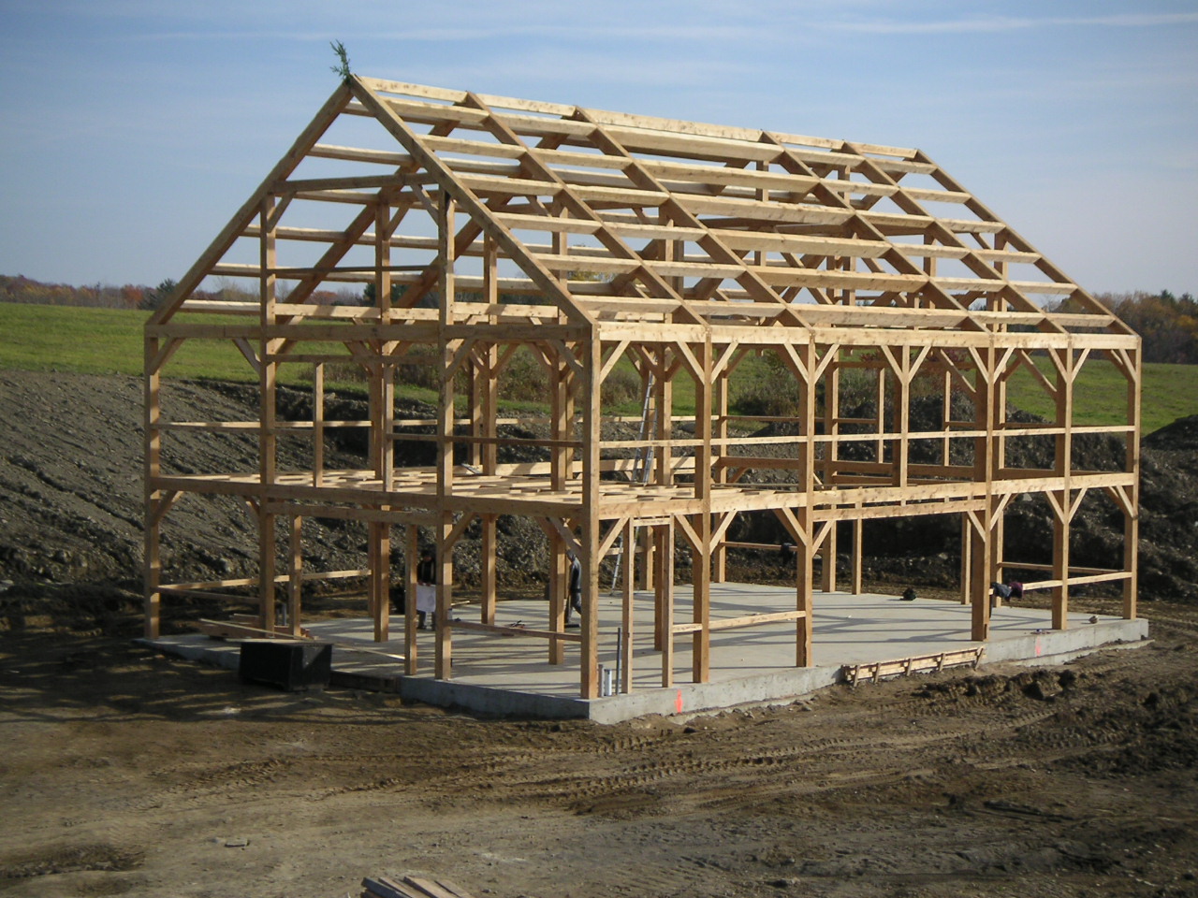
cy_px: 449
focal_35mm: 66
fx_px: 2284
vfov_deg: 22.3
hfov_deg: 29.4
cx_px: 599
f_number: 3.1
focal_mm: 10.2
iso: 50
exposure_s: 1/750
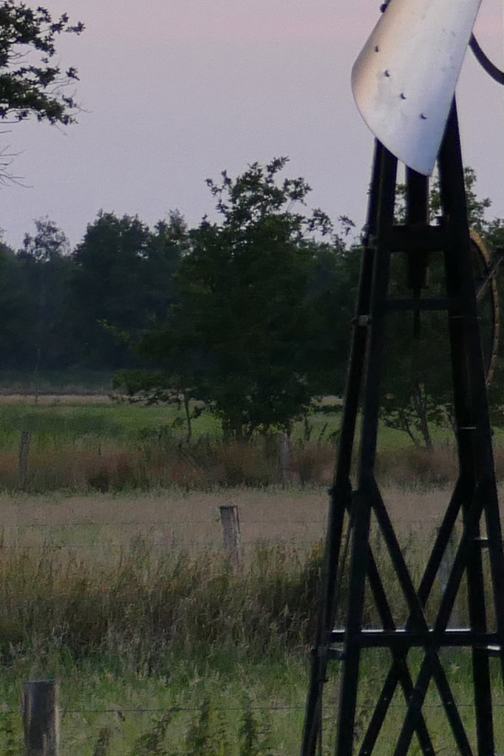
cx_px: 1903
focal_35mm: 444
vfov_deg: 4.6
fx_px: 9323
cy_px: -85
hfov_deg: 3.0
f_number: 3.7
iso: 250
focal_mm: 30.31
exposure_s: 1/80
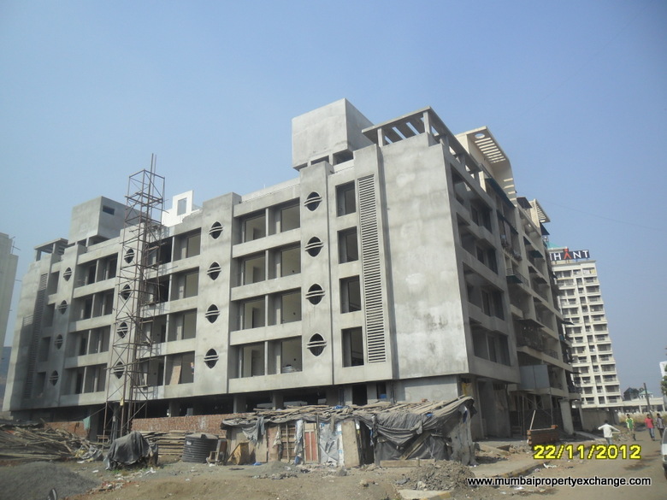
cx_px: 334
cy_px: 250
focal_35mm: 27
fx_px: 520
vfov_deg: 51.4
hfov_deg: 65.3
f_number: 8.9
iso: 100
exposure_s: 1/180
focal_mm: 4.9
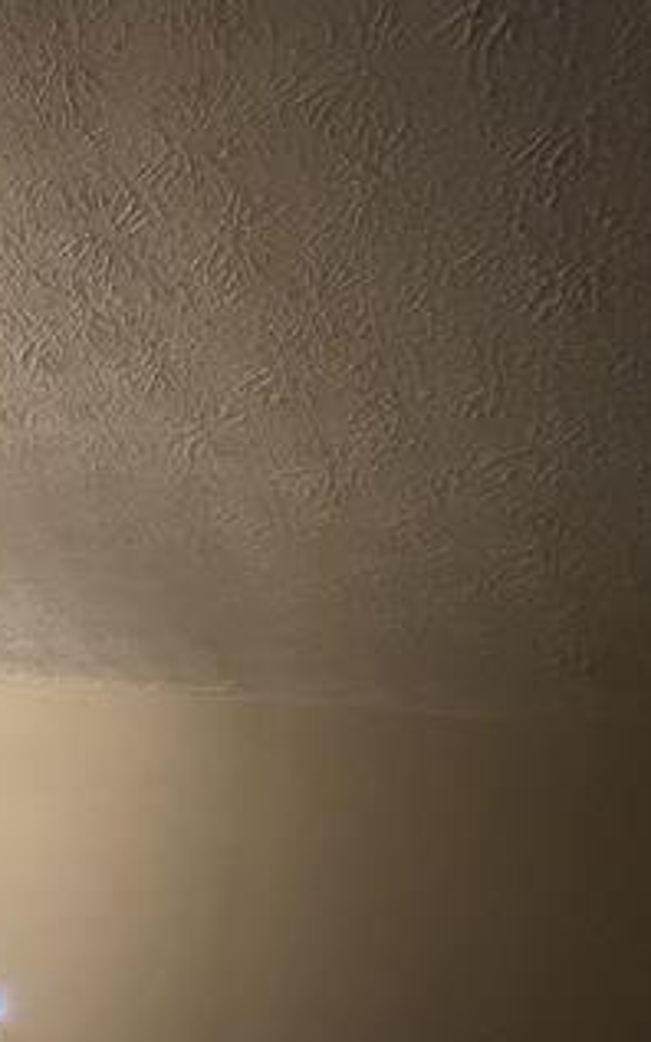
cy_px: 707
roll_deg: -2.4
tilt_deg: -4.7
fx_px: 852
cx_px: -309
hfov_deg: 28.5
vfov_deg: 61.2
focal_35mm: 30
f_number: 2.2
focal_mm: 2.22
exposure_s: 1/40
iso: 1000
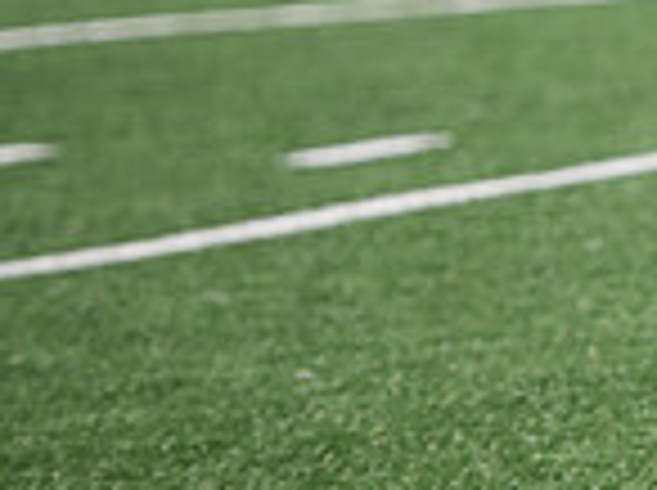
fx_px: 12696
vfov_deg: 2.2
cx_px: 1228
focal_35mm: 670
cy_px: -232
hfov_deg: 2.9
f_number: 3.5
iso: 160
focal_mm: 175
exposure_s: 1/1250
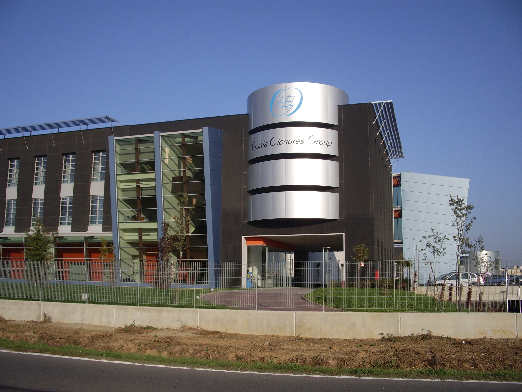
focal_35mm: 35
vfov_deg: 40.7
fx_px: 528
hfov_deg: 52.6
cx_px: 261
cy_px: 196
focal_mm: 5.8
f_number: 4.3
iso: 80
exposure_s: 1/800
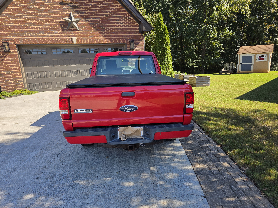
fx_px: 185
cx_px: 139
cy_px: 104
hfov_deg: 73.9
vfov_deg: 58.9
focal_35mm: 23
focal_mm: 6.3
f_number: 1.7
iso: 80
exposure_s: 1/2805
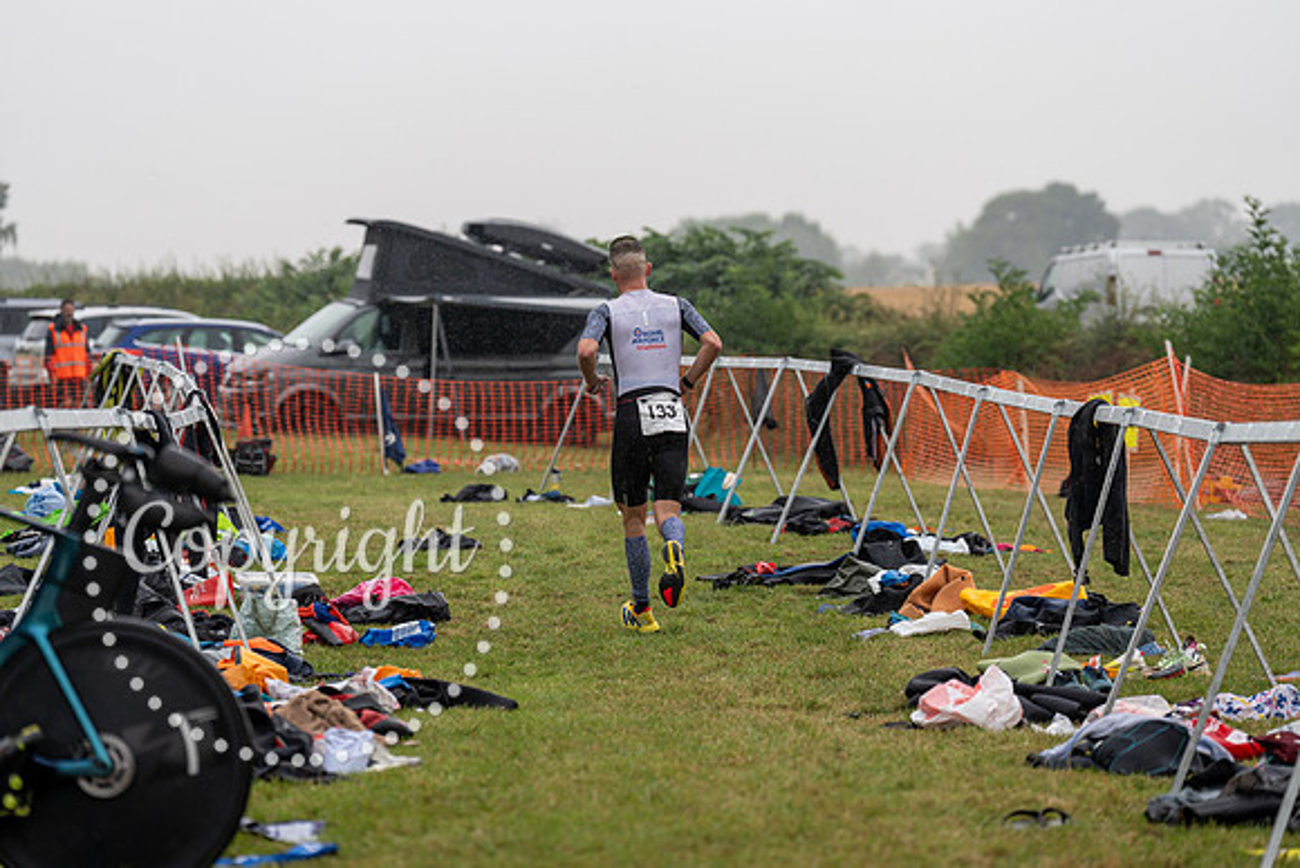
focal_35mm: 130
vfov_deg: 10.6
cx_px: 650
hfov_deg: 15.8
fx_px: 4695
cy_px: 434
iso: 160
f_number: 3.2
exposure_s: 1/1000
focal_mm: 130
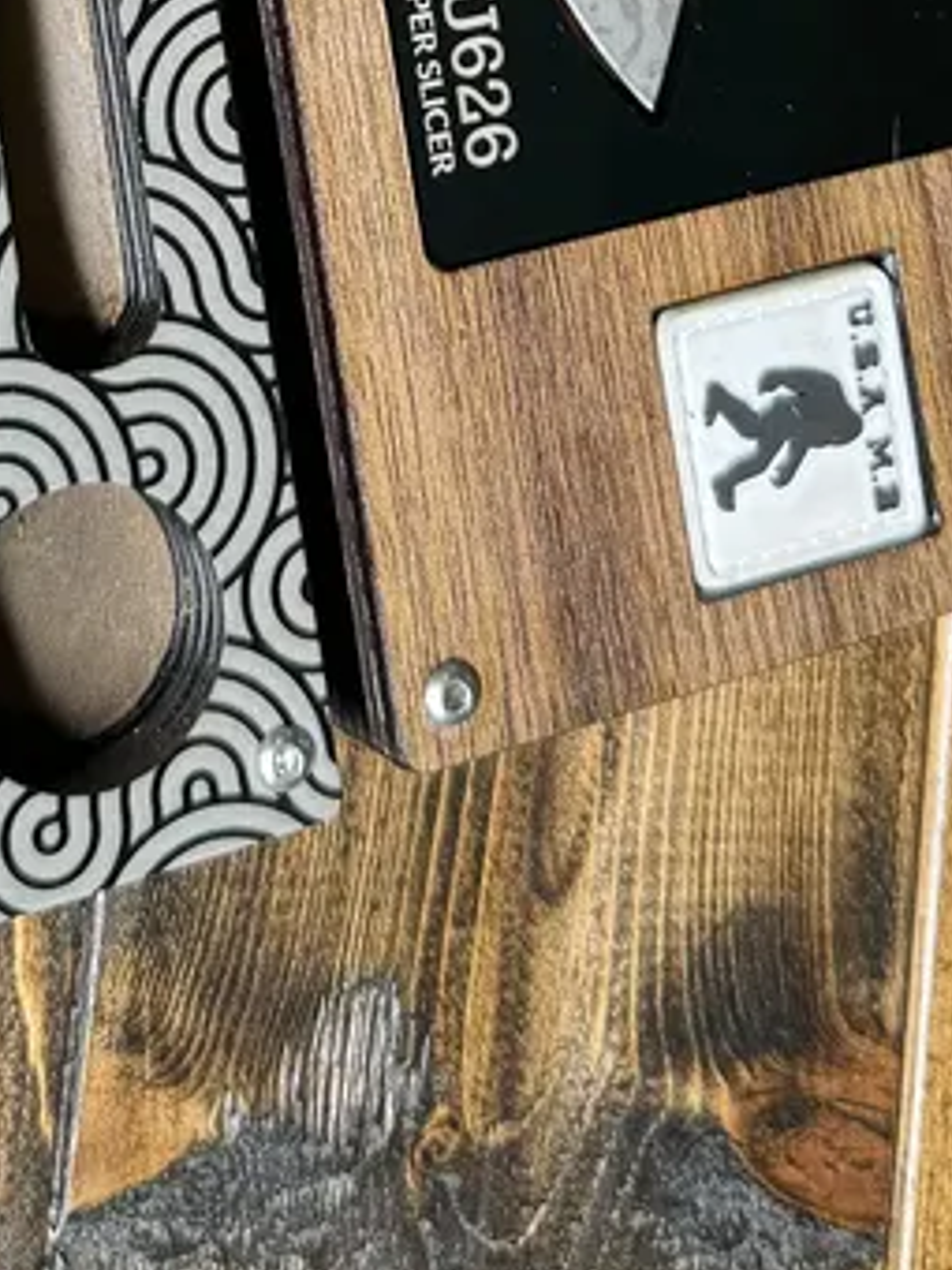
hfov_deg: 15.7
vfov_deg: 18.0
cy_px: -775
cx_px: 295
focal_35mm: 94
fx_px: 3447
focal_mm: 6.76
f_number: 1.78
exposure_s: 1/71
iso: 200
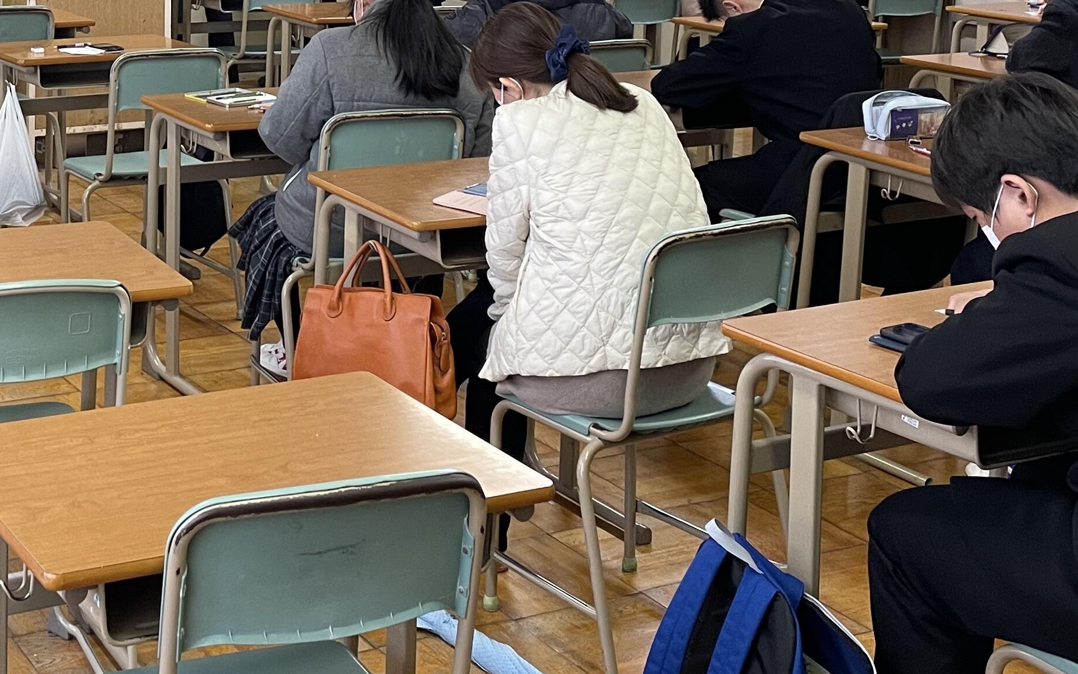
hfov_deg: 32.9
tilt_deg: -6.3
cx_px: 189
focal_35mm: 60
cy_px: 5
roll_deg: -1.2
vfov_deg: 20.9
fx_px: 1763
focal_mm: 4.2
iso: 125
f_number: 1.6
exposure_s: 1/60
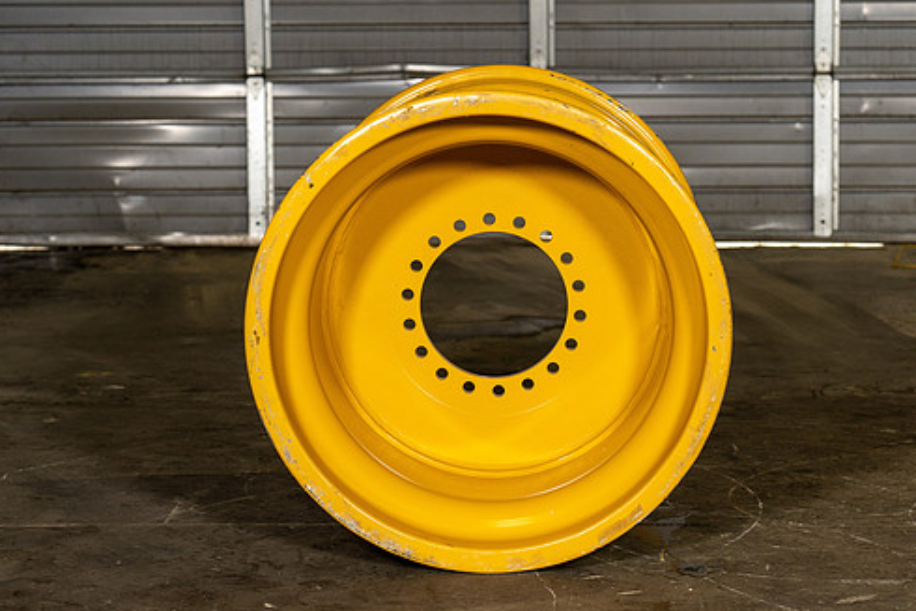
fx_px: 3130
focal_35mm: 123
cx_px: 529
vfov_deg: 11.2
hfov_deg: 16.6
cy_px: 324
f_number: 5.6
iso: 800
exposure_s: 1/125
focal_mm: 104
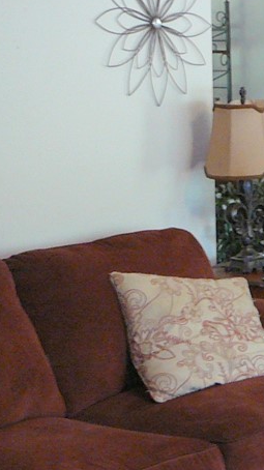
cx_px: 409
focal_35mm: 86
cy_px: 305
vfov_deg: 24.6
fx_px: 1071
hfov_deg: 13.2
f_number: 2.8
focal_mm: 5.2
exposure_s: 1/8
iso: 200
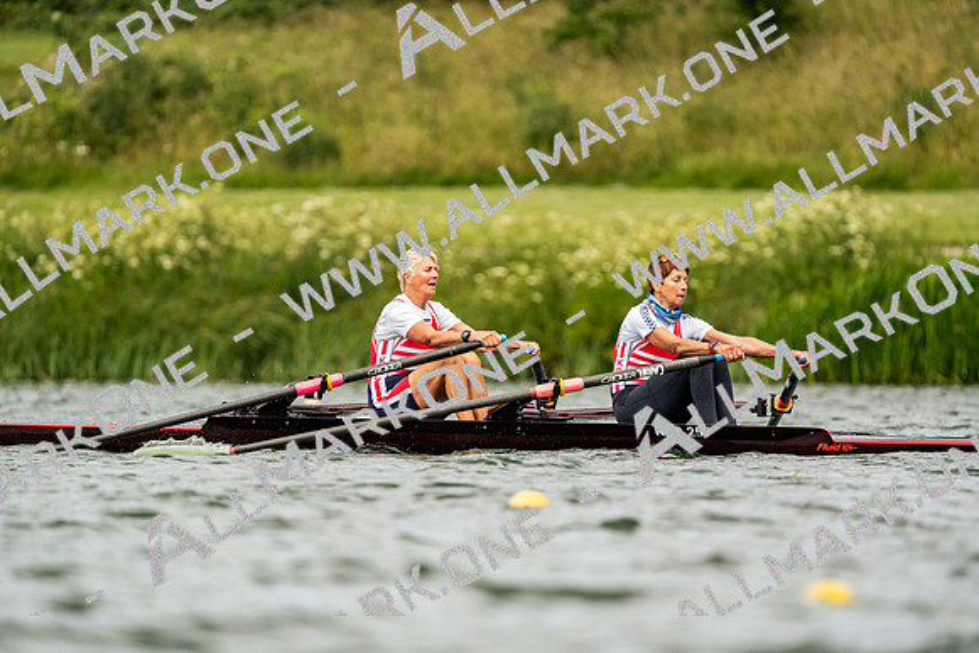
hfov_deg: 3.4
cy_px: 326
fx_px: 16320
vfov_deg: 2.3
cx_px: 490
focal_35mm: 600
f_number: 6.3
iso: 500
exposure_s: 1/2000
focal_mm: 600
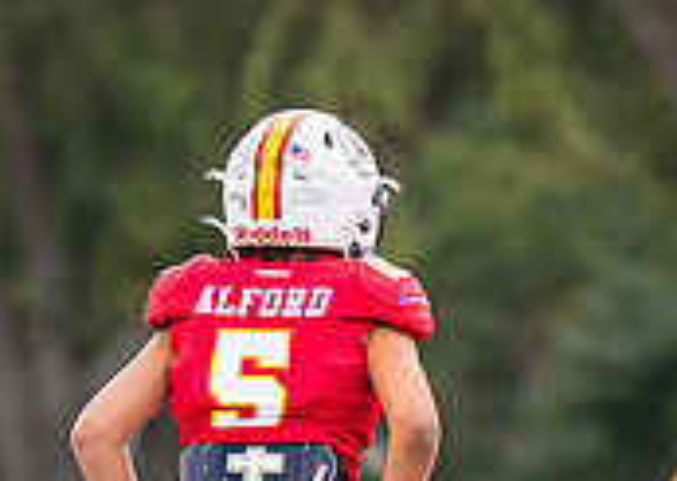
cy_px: 692
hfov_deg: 1.3
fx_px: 30562
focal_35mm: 1592
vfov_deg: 0.9
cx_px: 392
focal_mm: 200
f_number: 2.8
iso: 160
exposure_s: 1/1250
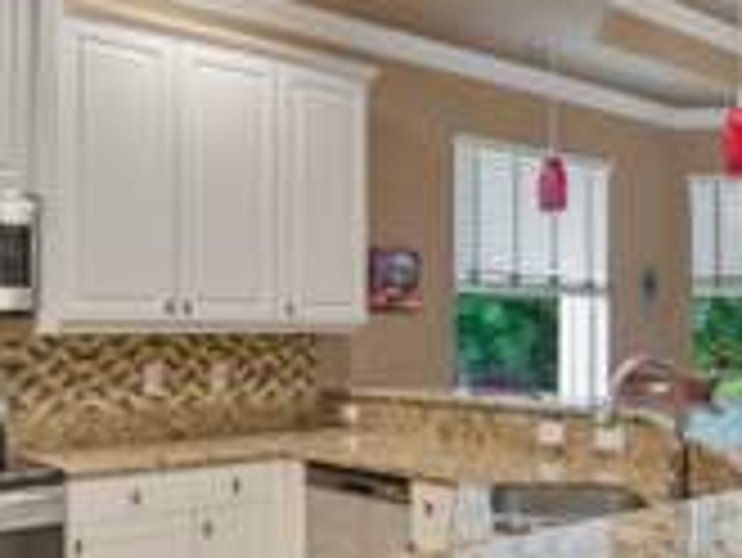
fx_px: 901
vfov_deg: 34.3
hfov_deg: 44.1
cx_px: 495
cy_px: 324
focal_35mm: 42
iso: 320
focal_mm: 10
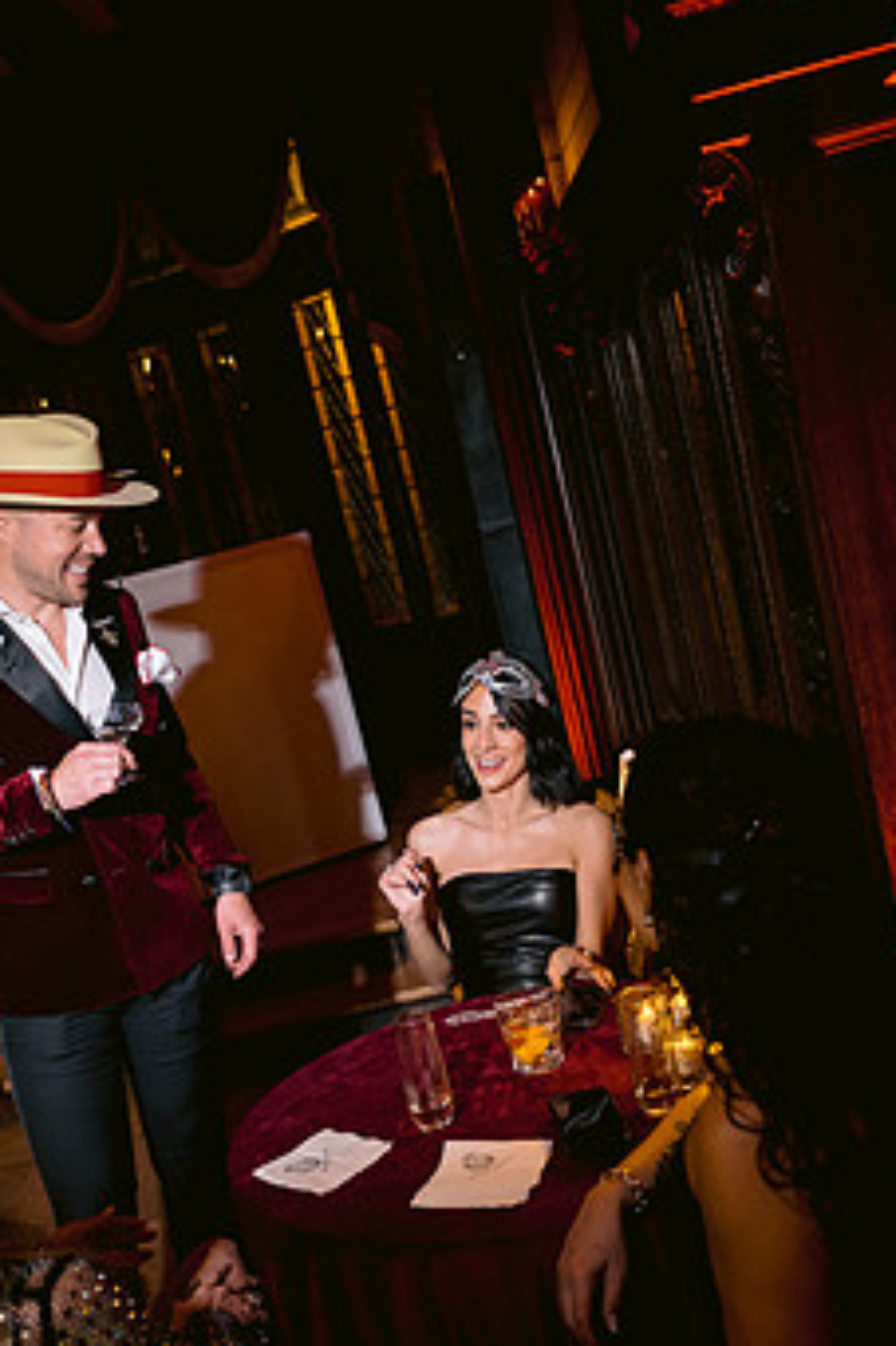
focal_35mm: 37
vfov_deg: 51.7
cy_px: 774
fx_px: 1383
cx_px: 367
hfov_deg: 35.8
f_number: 3.2
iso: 1250
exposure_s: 1/100
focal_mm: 28
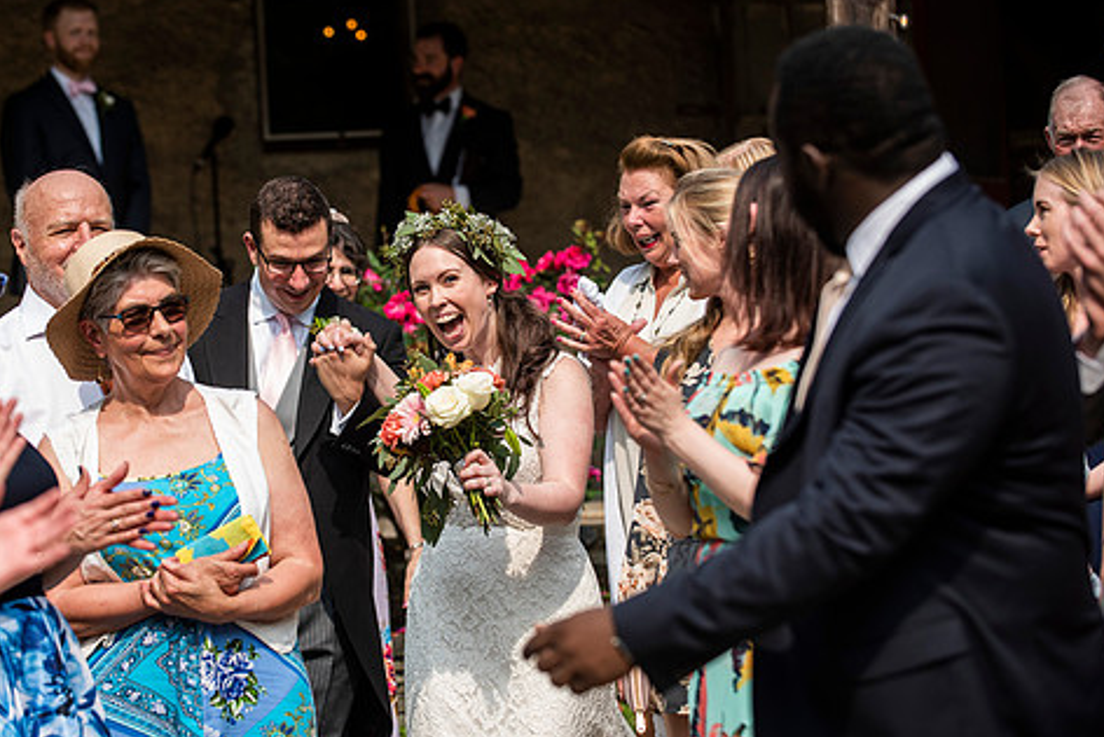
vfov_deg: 10.6
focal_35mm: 129
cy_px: 329
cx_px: 449
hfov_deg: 15.9
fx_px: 3957
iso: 400
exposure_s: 1/4000
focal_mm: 105
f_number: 3.5
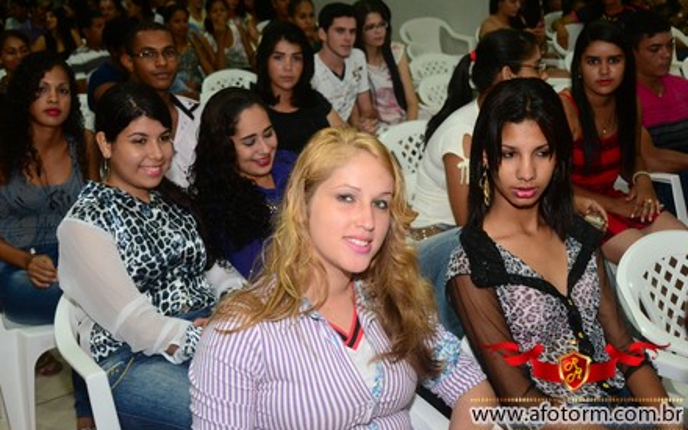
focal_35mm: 49
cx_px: 339
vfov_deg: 26.6
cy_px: 206
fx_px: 910
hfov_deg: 41.4
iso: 1600
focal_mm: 31
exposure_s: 1/60
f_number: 5.6
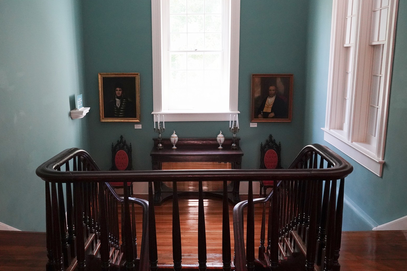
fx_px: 407
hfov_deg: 53.1
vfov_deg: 36.9
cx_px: 188
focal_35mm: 36
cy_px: 138
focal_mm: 28
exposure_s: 1/100
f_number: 8
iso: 6400
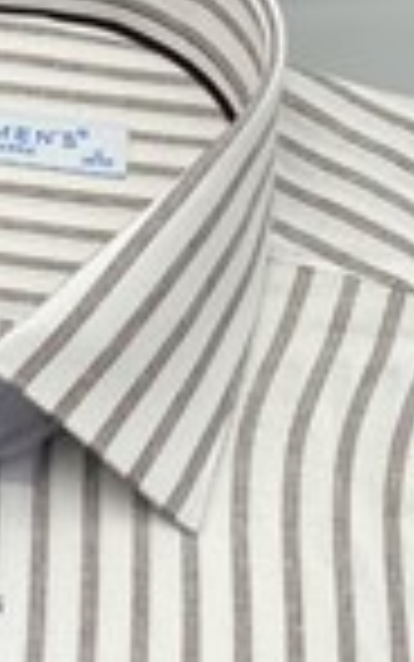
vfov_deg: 13.5
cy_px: 475
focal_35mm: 155
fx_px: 2795
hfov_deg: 8.4
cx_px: -76
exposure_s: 1/178
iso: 25
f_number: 2
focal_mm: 6
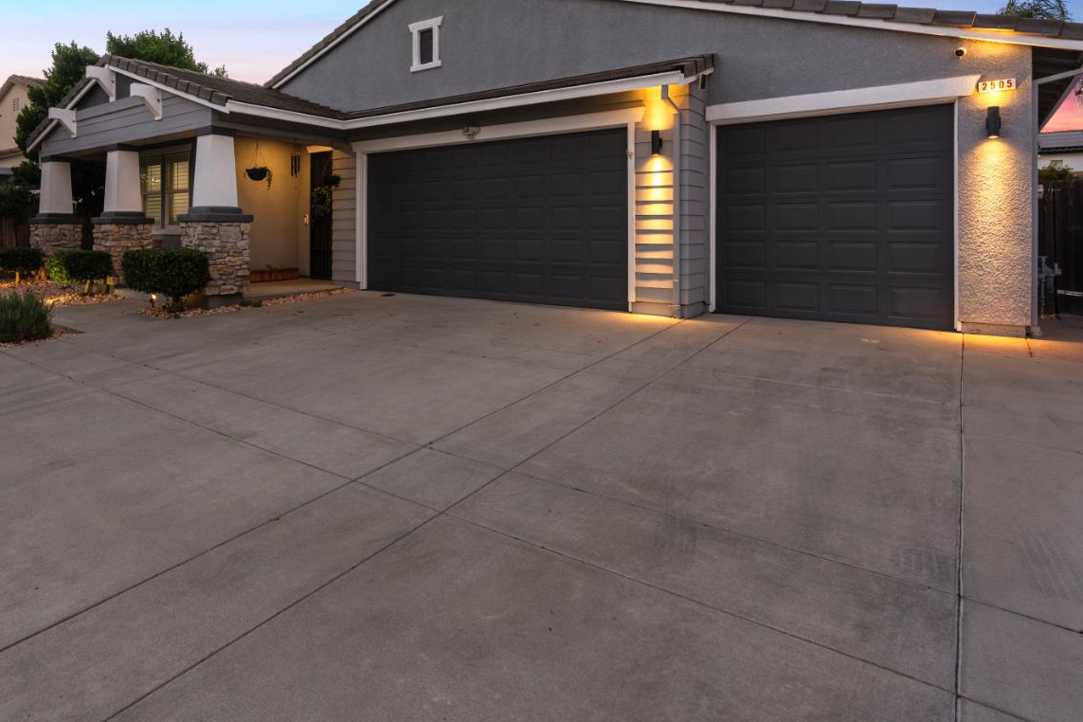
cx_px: 409
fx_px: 632
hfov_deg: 79.8
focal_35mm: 21
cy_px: 255
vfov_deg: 58.5
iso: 400
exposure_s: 1/6
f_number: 8
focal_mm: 16
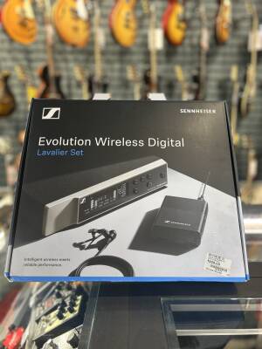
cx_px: 131
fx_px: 262
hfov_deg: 53.1
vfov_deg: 67.3
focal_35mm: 26
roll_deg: +0.6
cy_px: 174
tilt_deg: -12.1
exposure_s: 1/120
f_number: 1.5
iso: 125
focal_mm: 5.7
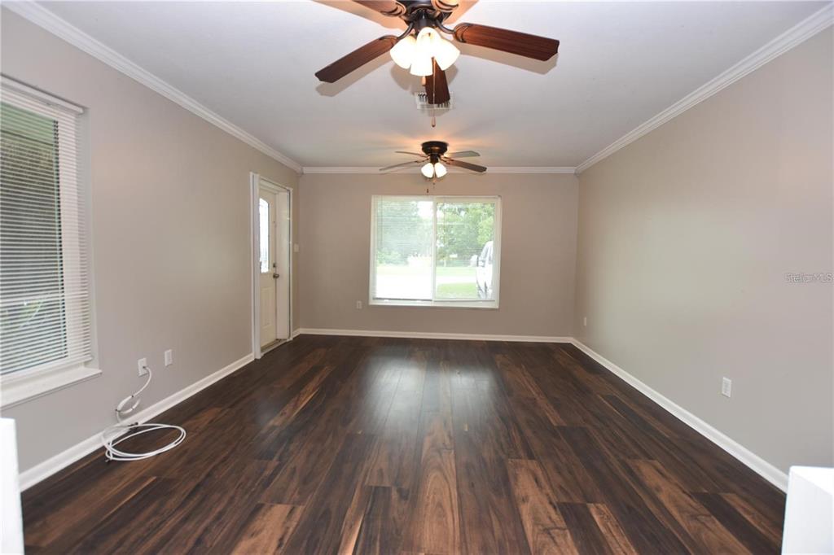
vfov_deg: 77.3
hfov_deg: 100.4
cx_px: 417
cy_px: 278
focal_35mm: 15
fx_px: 347
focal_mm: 10
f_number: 4
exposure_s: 1/60
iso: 200
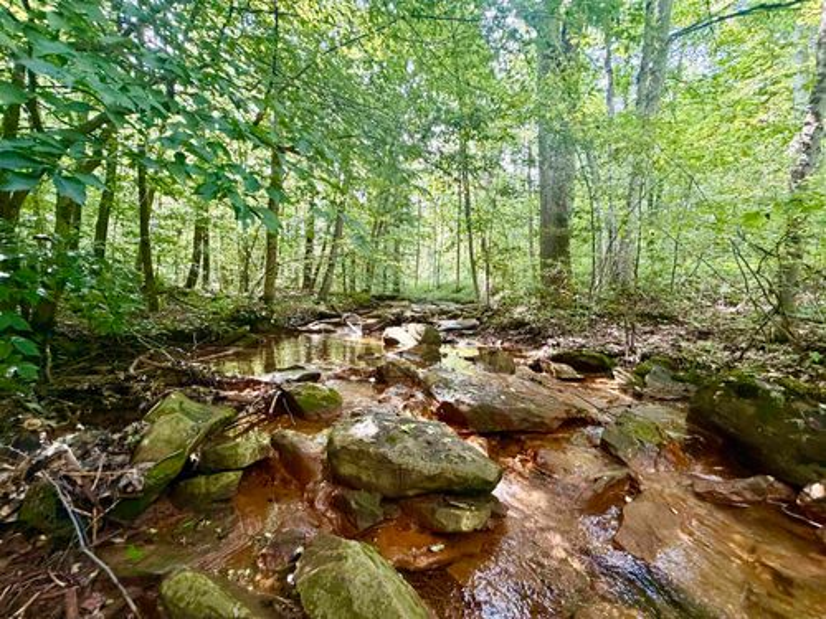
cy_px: 310
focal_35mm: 14
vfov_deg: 85.7
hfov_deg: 102.1
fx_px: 334
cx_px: 413
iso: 320
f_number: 2.2
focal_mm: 2.22
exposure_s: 1/92
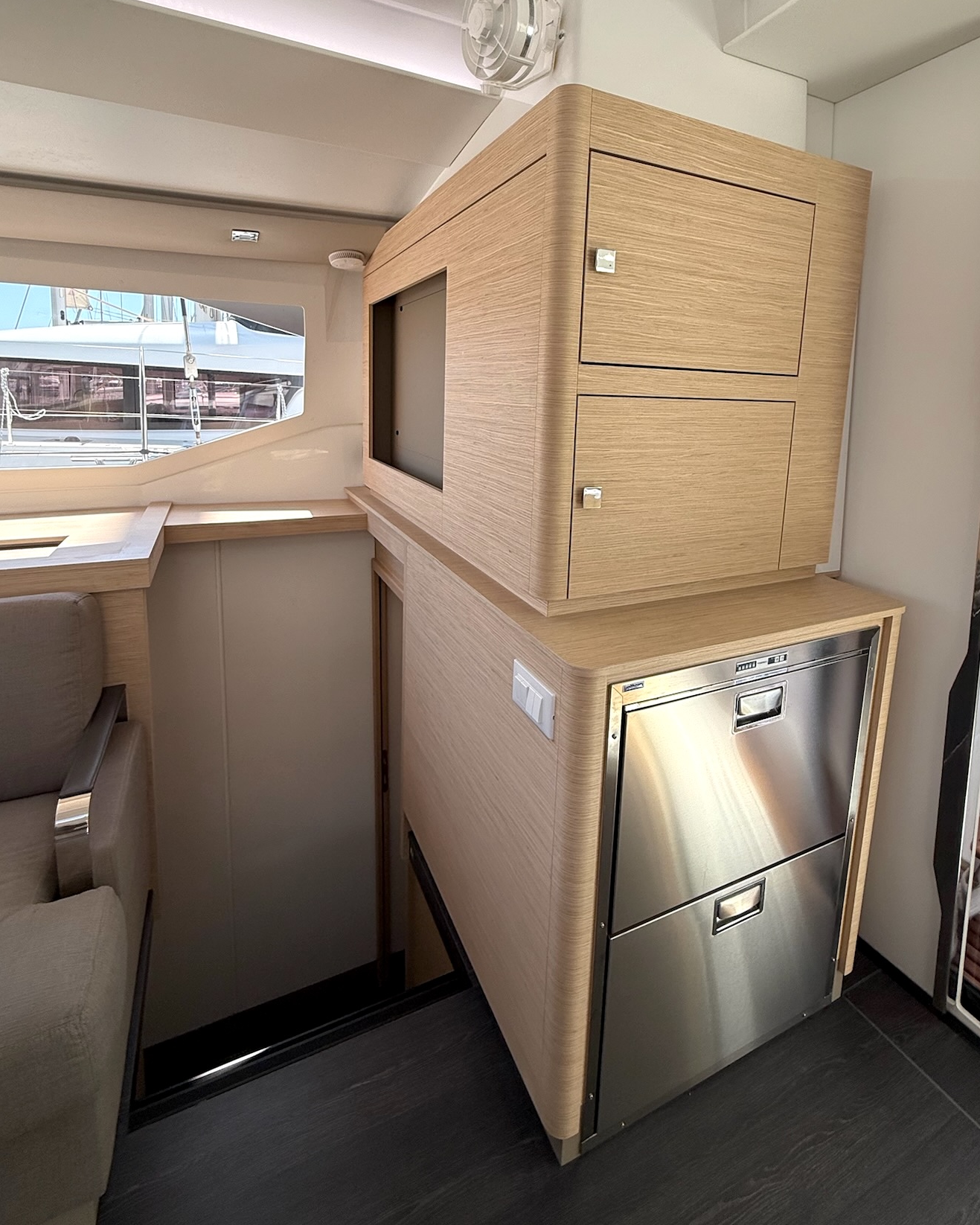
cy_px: 487
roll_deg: -1.5
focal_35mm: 17
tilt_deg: -7.4
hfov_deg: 76.9
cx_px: 510
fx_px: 616
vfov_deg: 88.4
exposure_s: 1/271
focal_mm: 2.22
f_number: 2.2
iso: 64
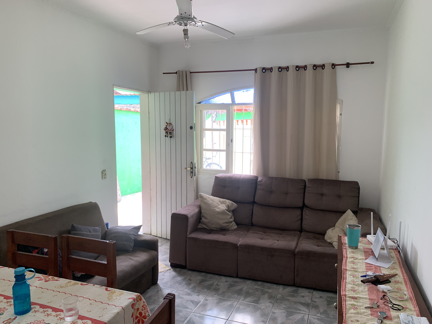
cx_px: 216
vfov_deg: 53.1
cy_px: 162
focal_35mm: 26
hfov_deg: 67.3
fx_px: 324
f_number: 1.8
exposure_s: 1/121
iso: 64
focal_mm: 4.25
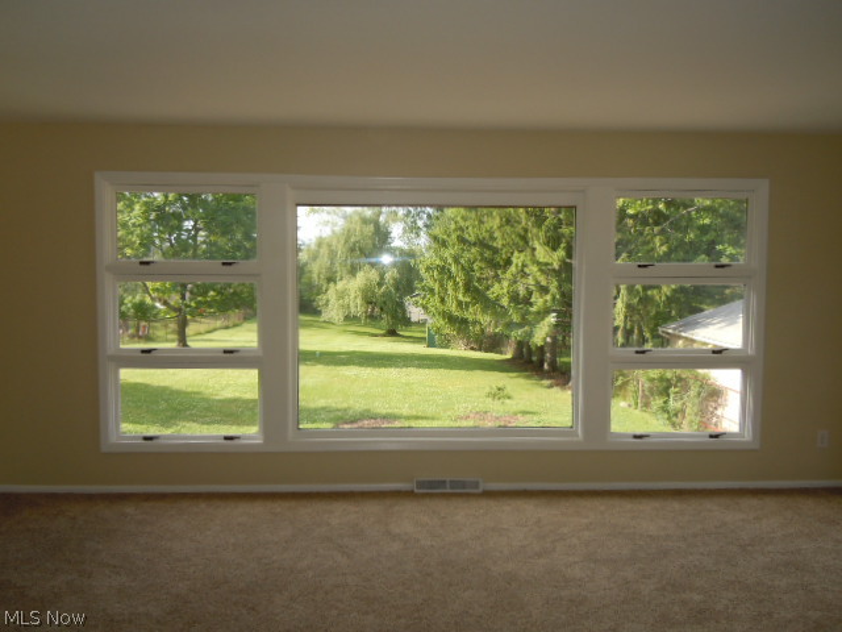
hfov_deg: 60.0
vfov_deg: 46.8
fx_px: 730
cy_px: 316
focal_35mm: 30
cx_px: 421
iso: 100
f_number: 3.5
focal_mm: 5.4
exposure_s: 1/200
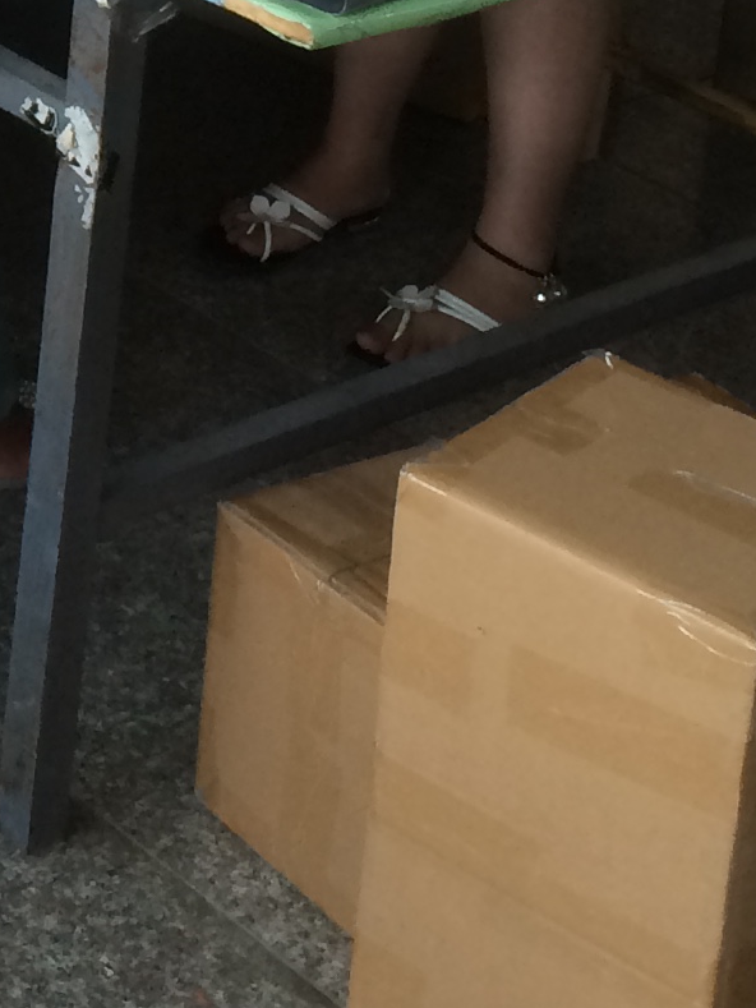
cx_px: -507
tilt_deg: -17.5
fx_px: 3493
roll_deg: -2.0
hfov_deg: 11.6
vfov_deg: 15.1
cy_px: -560
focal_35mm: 120
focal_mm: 4.15
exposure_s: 1/40
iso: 40
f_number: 2.2
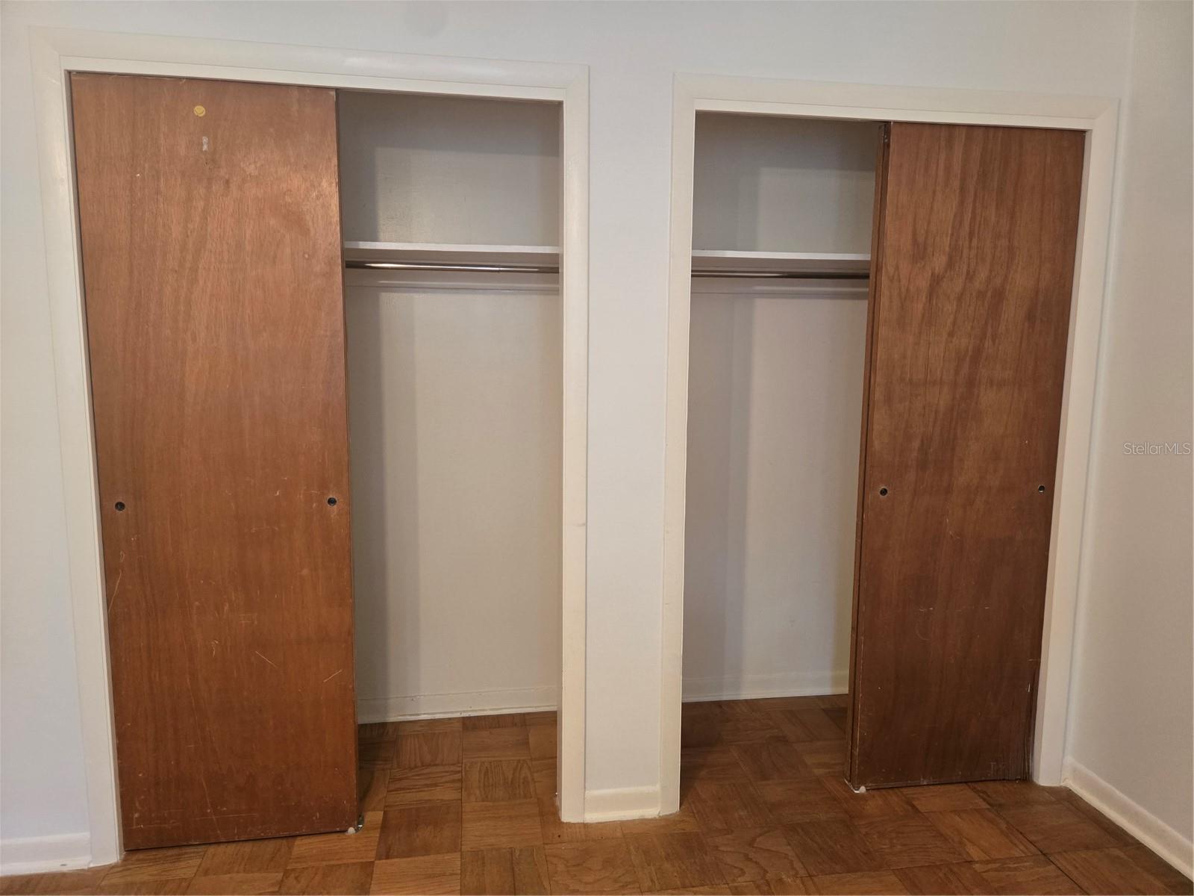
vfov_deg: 58.9
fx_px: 793
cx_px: 597
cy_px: 448
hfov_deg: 73.9
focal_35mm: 23
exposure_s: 1/61
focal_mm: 5.4
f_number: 1.8
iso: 400
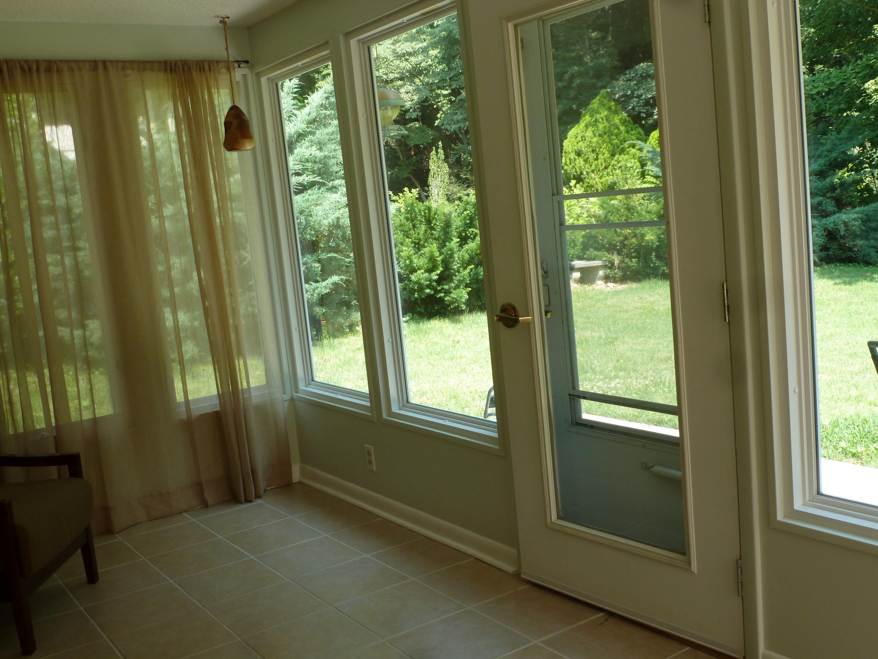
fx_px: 913
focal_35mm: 36
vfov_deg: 39.7
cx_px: 439
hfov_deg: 51.4
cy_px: 330
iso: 100
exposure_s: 1/80
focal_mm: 6.4
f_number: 3.7
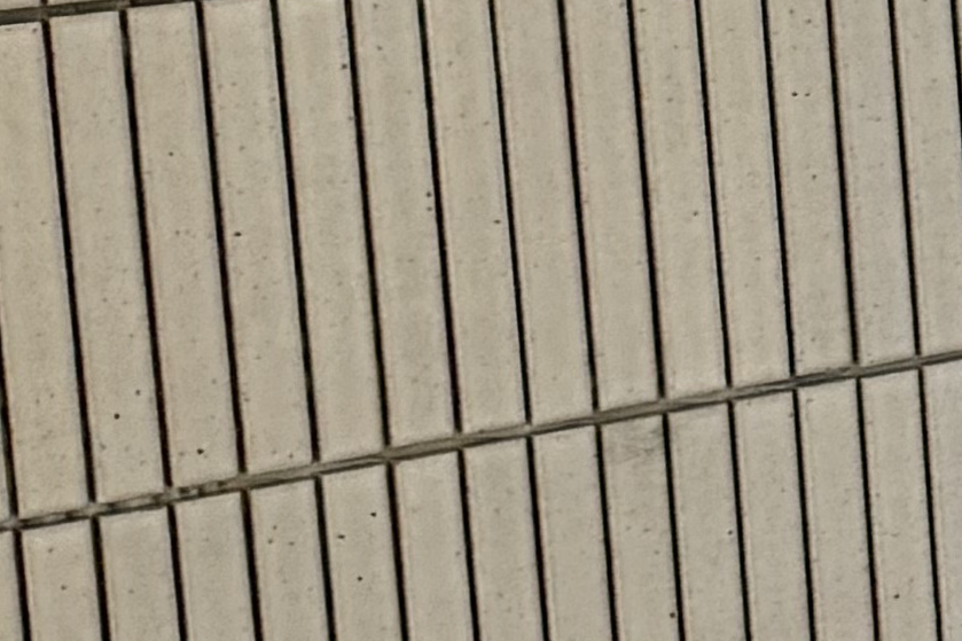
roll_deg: +1.5
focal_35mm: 170
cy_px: -17
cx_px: 2297
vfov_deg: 8.0
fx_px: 4542
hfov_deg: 10.4
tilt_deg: -7.2
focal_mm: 6.76
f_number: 1.78
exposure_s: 1/121
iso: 80
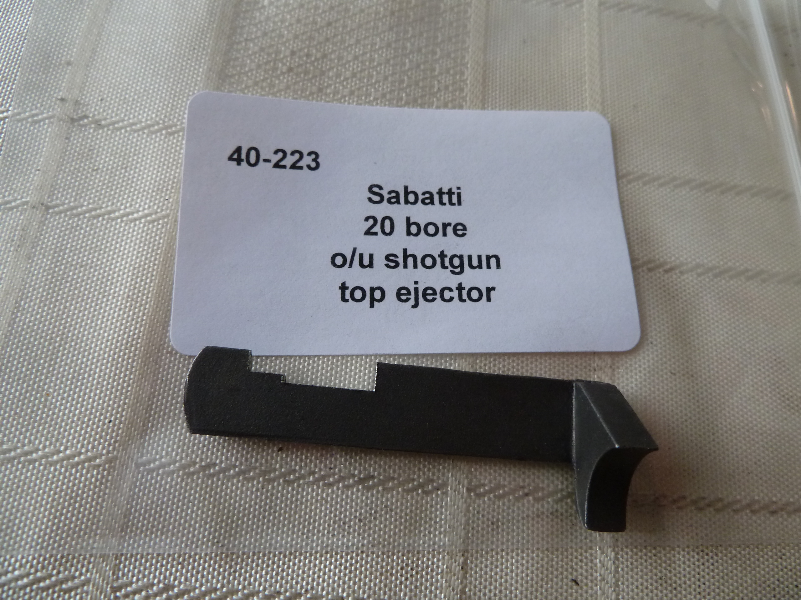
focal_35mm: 25
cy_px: 300
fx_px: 578
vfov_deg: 54.9
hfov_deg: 69.4
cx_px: 400
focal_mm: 4.1
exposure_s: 1/30
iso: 200
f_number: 3.3
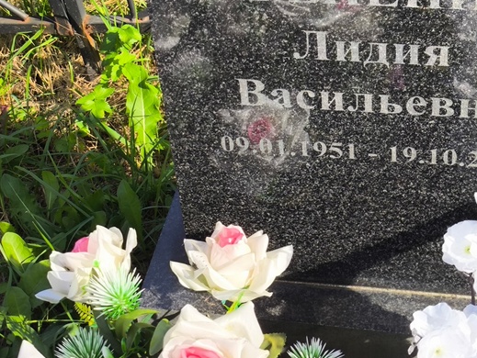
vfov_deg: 19.0
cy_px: 87
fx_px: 1062
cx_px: 294
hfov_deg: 25.3
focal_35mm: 77
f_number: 1.7
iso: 50
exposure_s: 1/832
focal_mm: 4.71
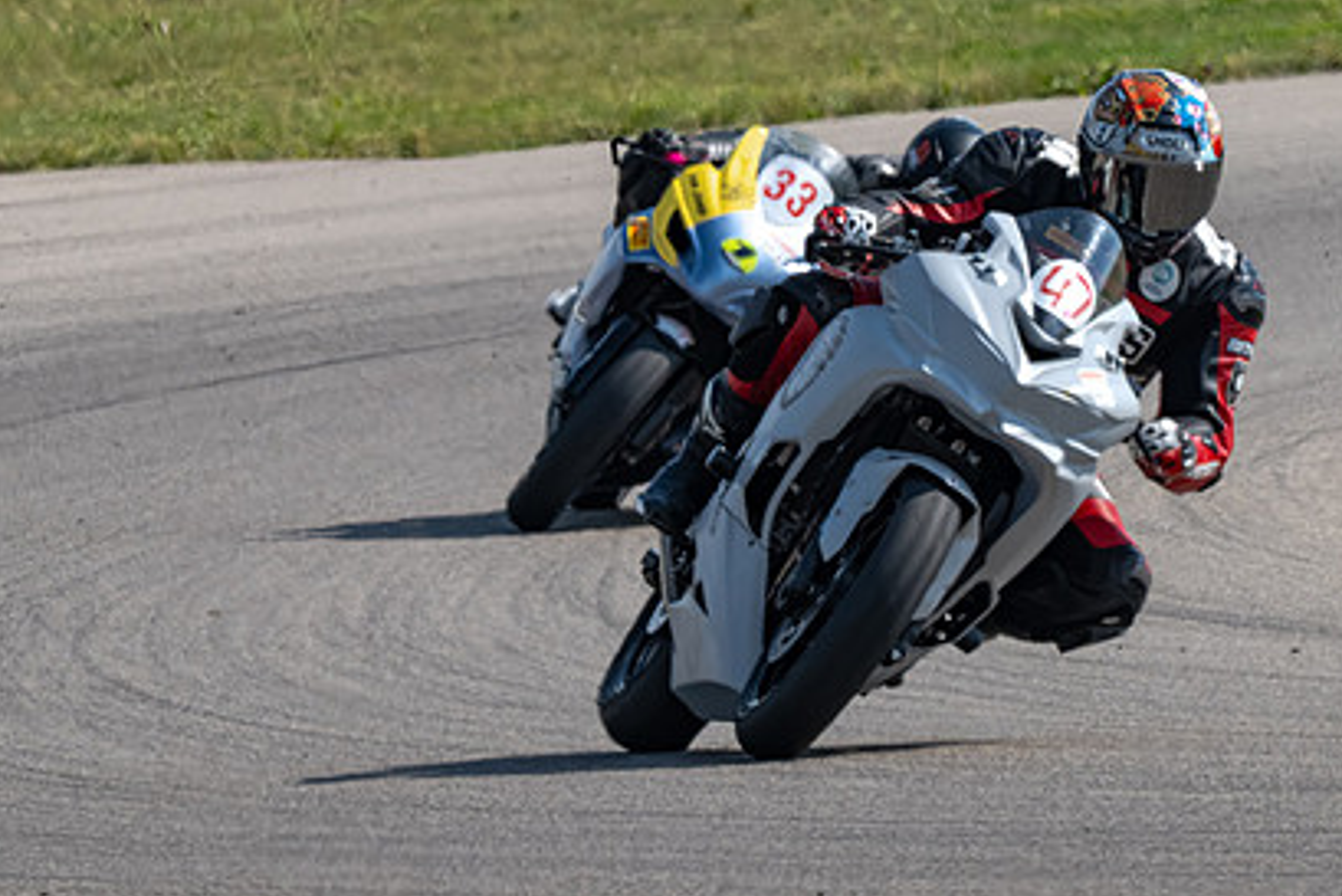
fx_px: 37140
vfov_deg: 1.4
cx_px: 731
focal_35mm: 996
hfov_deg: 2.1
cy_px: 287
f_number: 16
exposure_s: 1/1250
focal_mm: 600
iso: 1100
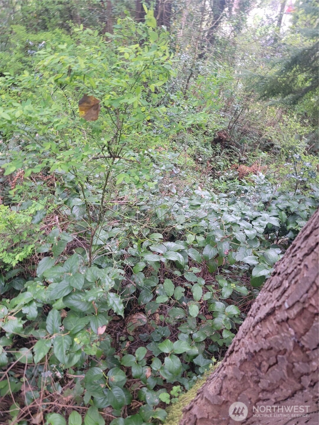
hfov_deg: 56.8
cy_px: 212
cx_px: 160
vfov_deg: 71.6
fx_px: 295
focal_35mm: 24
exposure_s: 1/120
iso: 125
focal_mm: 6.7
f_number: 1.8
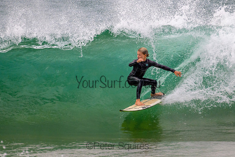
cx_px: 128
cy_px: 55
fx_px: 6755
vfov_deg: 1.3
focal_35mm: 1035
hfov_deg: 2.0
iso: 2000
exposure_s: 1/2000
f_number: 11
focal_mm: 800
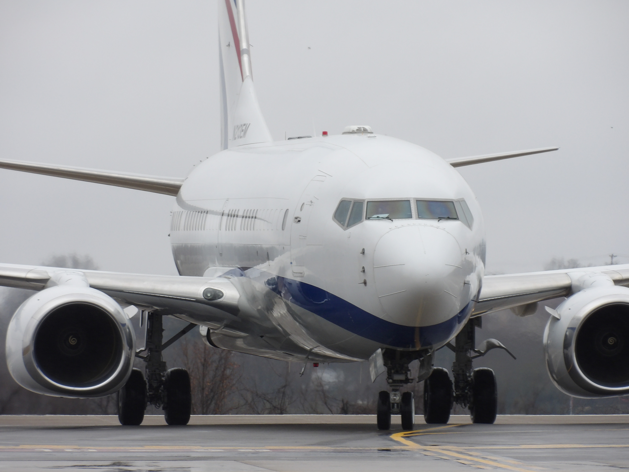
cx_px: 314
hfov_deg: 4.8
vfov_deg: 3.6
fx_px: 7432
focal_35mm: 409
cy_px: 236
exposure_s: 1/164
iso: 100
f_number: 4.2
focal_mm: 73.3
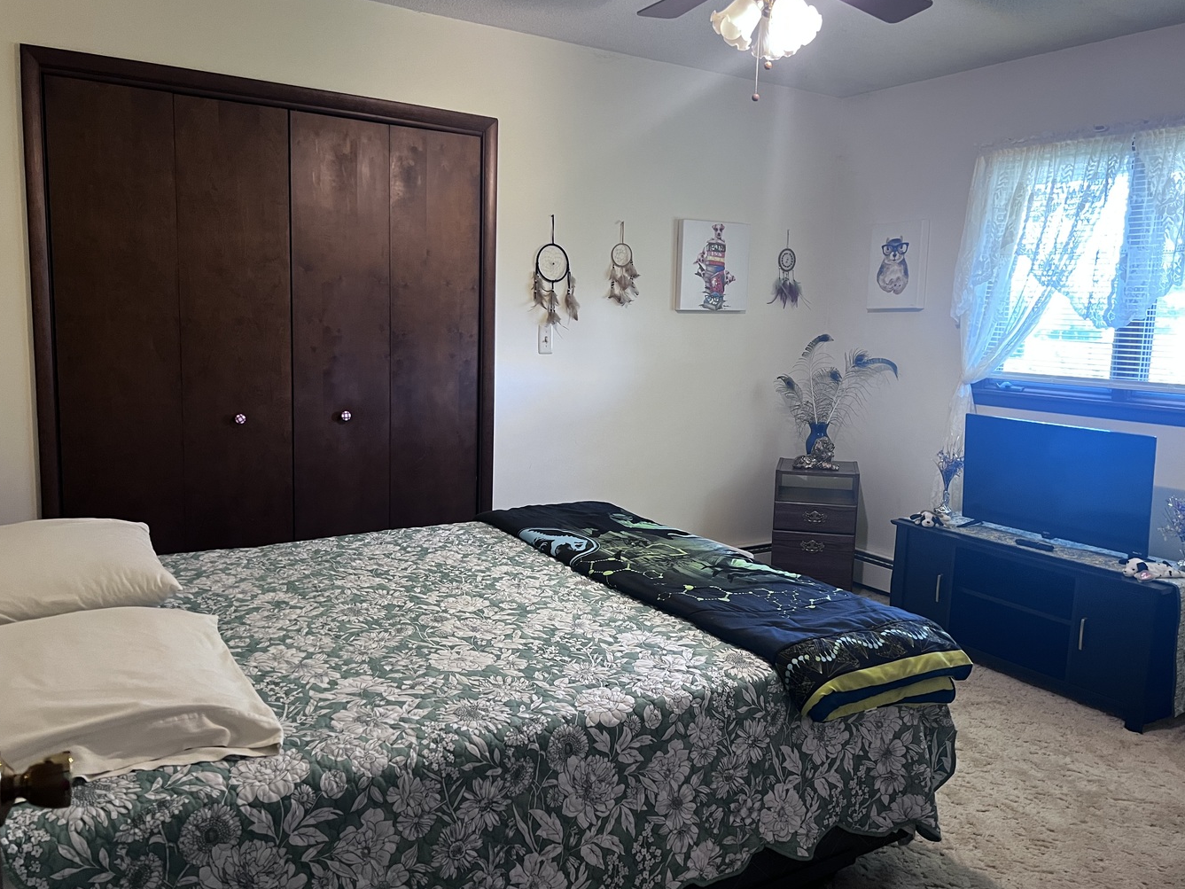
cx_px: 596
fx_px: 959
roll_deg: -1.9
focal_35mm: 28
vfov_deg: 49.8
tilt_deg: -8.0
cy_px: 438
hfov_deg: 63.4
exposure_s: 1/60
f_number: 1.5
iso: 320
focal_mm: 5.7
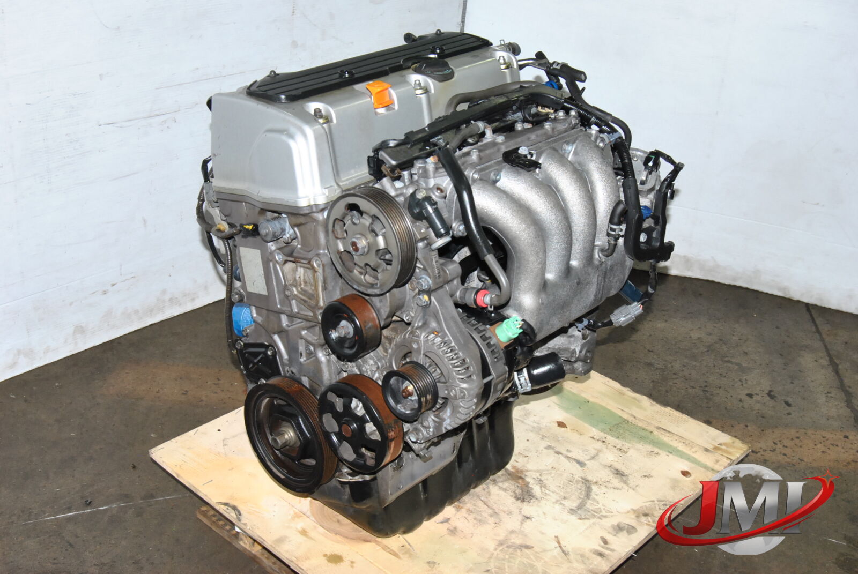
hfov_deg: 43.6
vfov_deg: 29.9
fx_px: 1074
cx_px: 429
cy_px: 287
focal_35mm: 45
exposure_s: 1/200
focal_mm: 30
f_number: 13
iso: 800
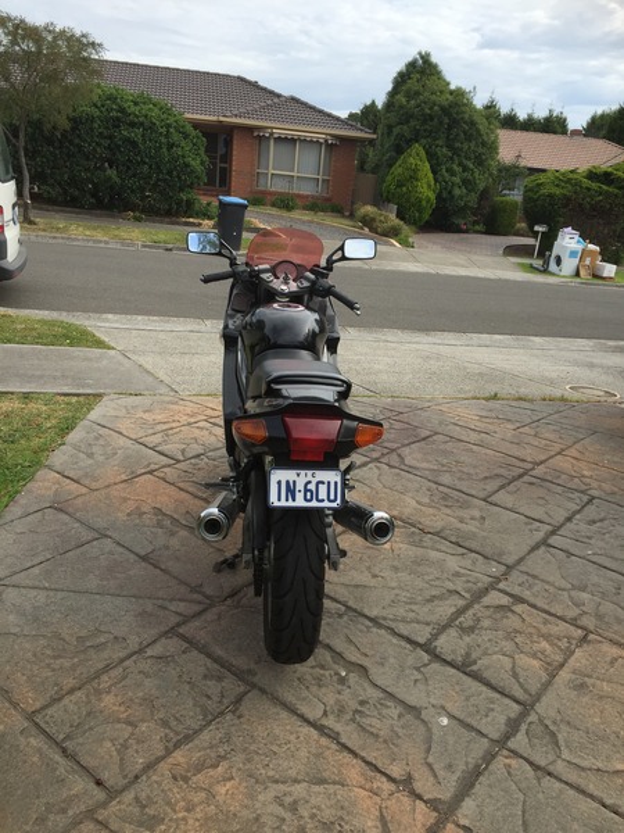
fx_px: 697
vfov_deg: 61.7
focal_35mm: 29
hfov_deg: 48.2
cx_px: 312
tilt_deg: -17.2
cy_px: 416
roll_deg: -5.9
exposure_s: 1/1319
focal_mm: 4.15
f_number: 2.2
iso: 32
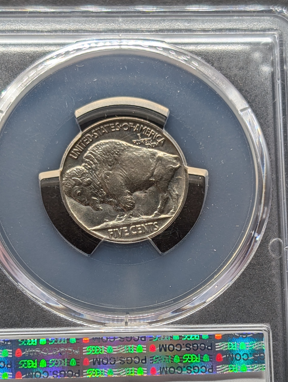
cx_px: 138
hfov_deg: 18.5
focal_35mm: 80
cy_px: 252
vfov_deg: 24.3
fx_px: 885
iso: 19
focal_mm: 6.9
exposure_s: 1/39.4
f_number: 1.68
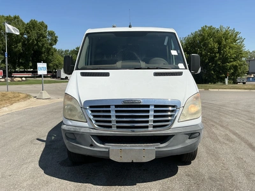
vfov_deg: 49.7
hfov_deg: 63.4
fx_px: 206
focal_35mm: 28
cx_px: 128
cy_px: 96
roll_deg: +0.0
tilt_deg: -3.0
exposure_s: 1/2959
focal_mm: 3
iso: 25
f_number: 1.8
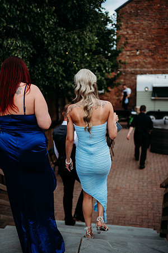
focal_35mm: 35
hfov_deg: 37.9
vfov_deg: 54.4
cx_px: 84
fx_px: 245
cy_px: 126
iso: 100
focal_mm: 35
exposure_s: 1/2500
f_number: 1.8
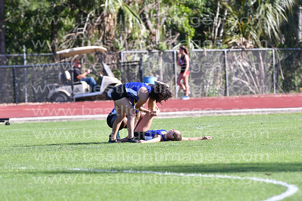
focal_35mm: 450
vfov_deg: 3.1
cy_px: 100
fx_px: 3776
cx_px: 151
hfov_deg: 4.6
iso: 200
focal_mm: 300
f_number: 5.6
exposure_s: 1/500
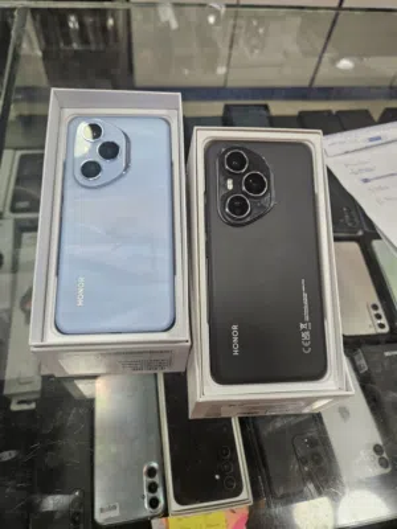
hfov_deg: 58.9
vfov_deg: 73.9
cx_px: 198
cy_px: 264
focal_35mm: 23
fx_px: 352
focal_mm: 5.4
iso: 125
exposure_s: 1/100
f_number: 1.8
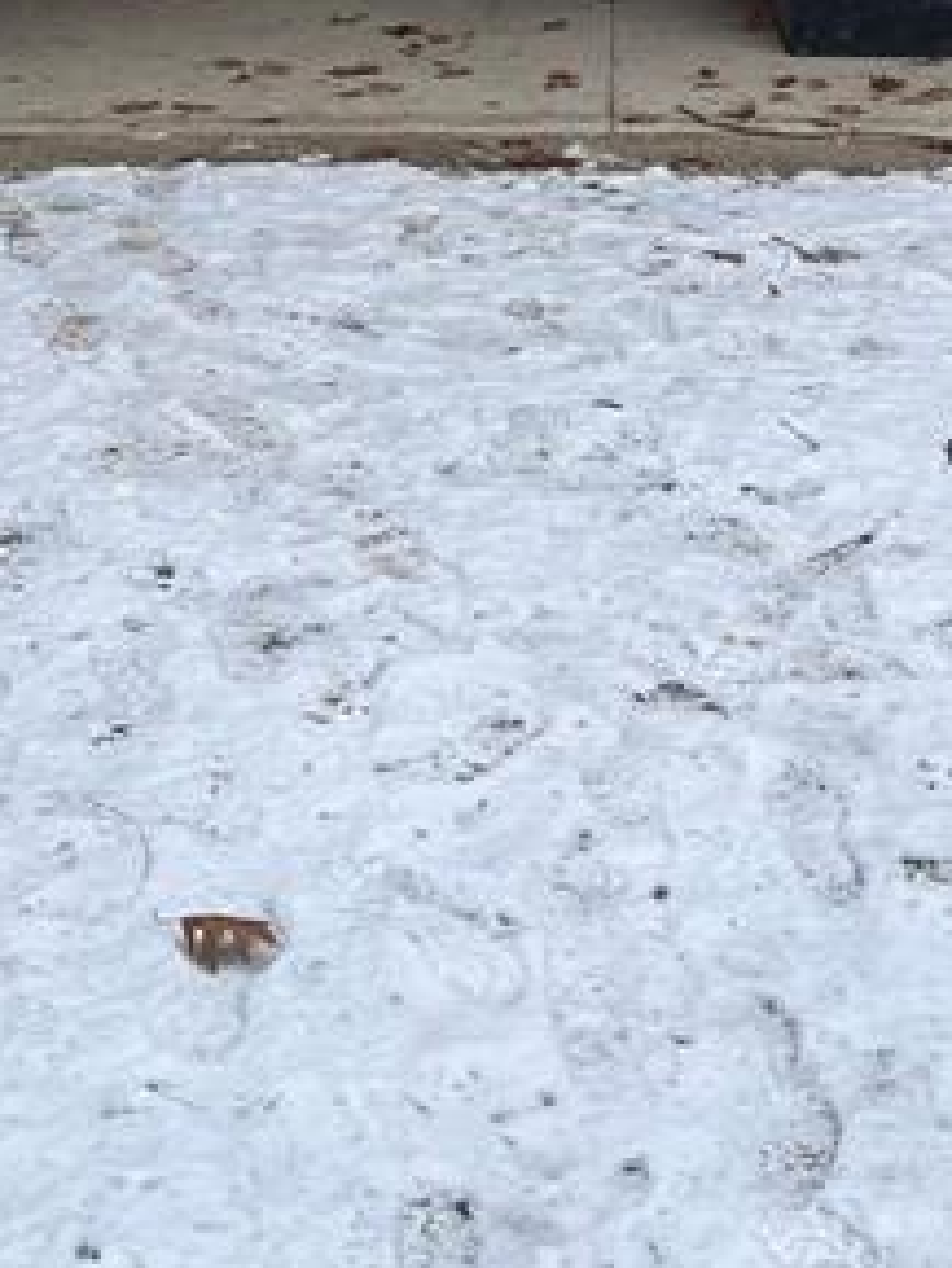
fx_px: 2528
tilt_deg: -0.2
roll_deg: +0.3
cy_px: -404
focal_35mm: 69
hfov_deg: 21.3
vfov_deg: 24.4
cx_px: 579
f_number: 1.6
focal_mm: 5.96
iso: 50
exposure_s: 1/722
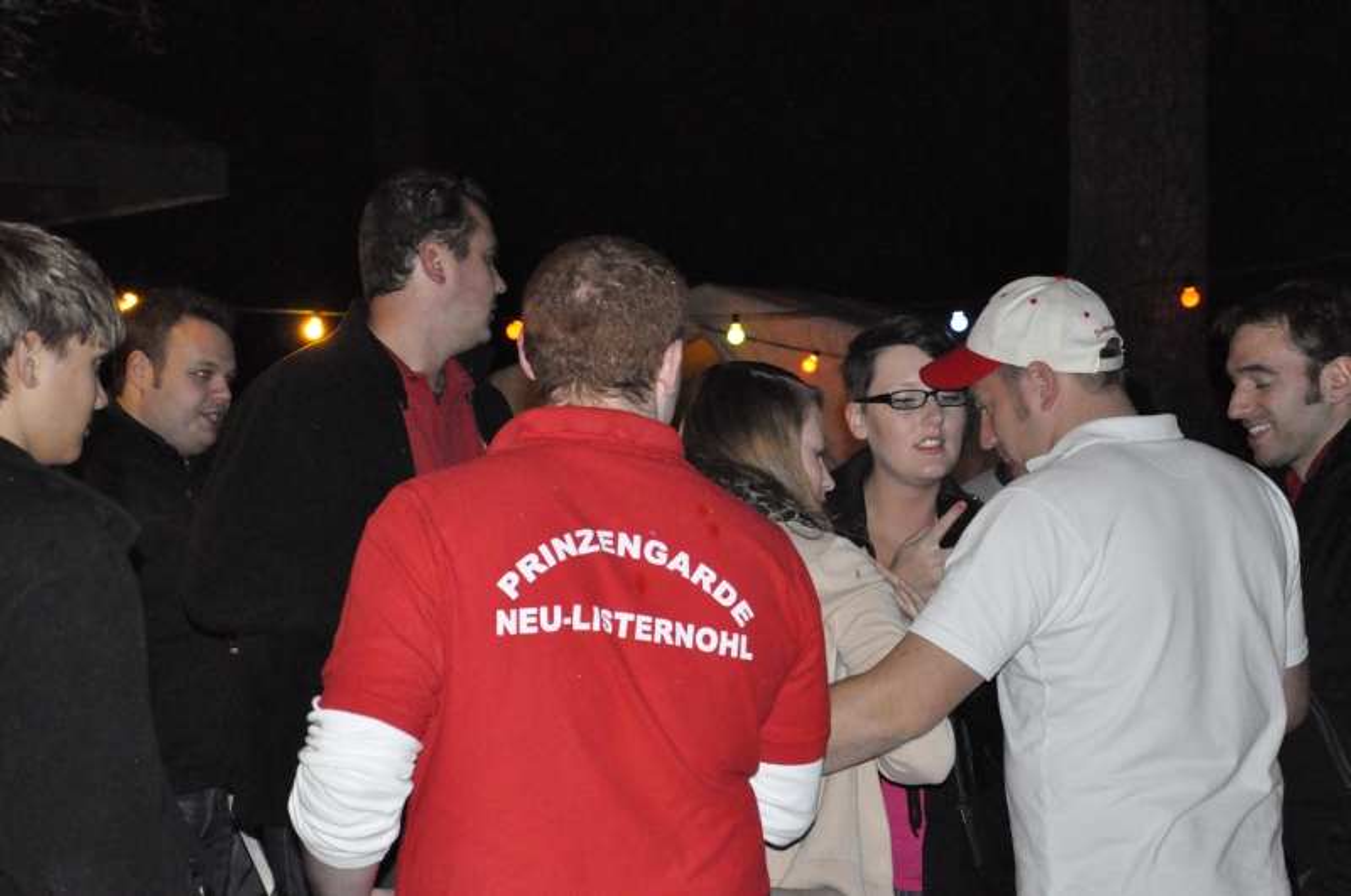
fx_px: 2811
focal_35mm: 75
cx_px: 676
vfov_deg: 18.1
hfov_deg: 27.0
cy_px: 448
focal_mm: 50
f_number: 7.1
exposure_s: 1/60
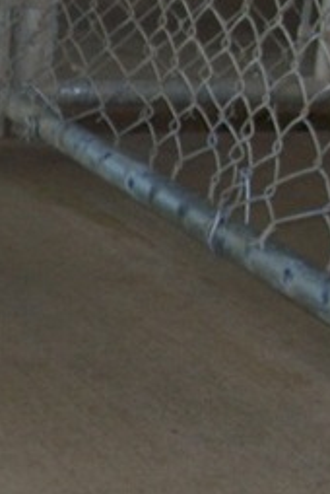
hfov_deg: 11.7
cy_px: 217
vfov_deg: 18.1
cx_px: -144
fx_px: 1549
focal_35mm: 113
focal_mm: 6
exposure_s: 1/64
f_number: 2.7
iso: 80
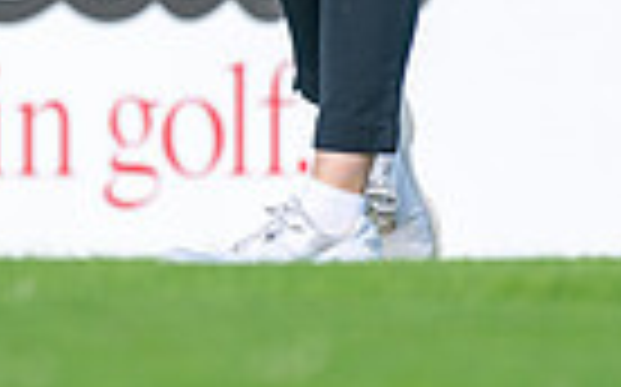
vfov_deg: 1.0
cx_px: -351
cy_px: -448
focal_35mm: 1286
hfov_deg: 1.6
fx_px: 21747
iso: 400
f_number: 5
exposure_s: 1/1250
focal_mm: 300
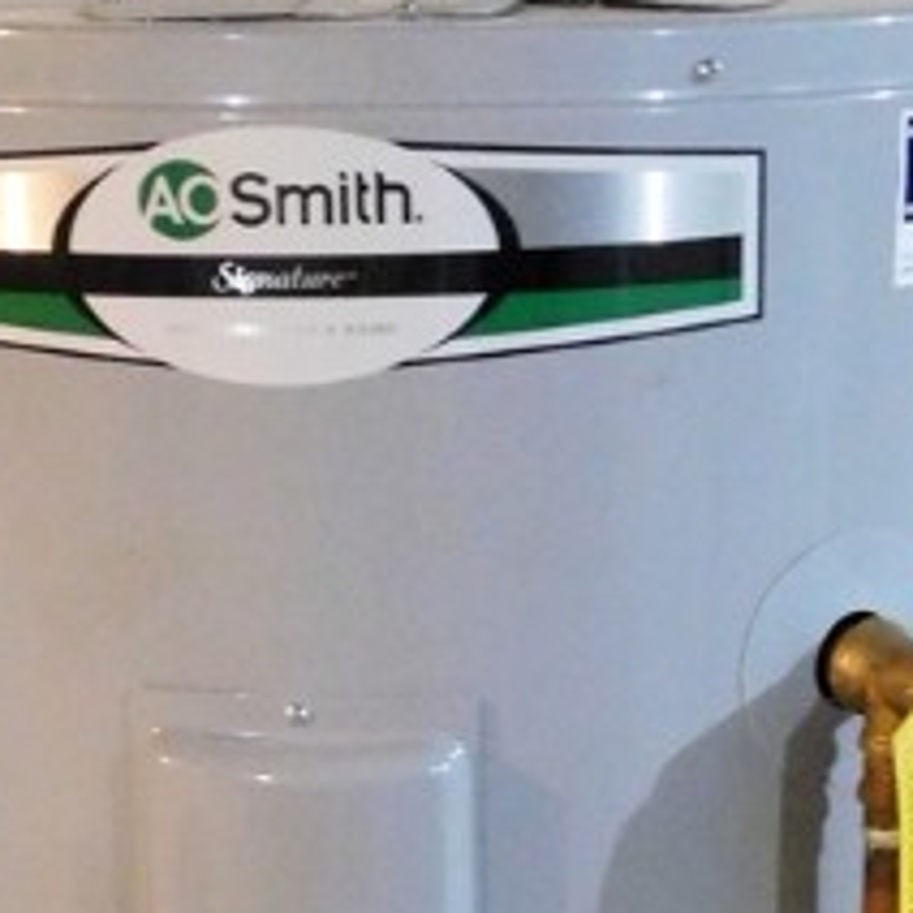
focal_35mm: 128
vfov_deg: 12.9
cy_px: 1348
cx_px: 353
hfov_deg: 13.6
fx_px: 3820
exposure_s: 1/4
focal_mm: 7.1
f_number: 3.6
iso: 800
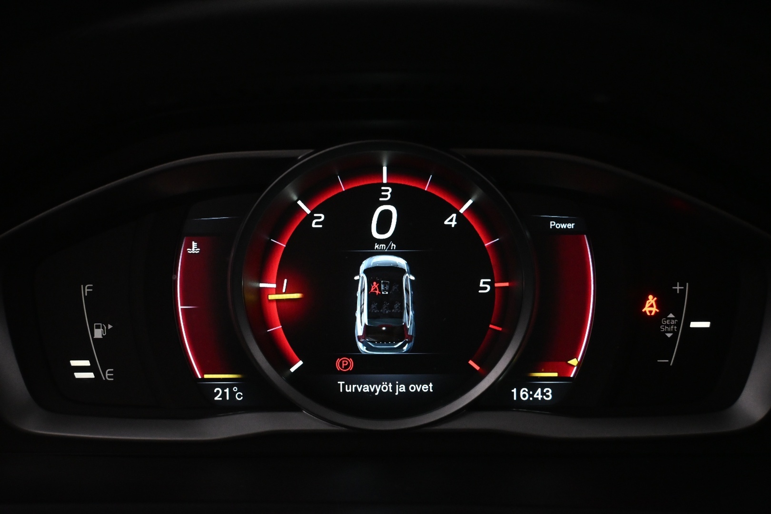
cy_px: 257
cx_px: 386
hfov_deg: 34.2
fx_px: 1253
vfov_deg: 23.2
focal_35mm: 58
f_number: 5.6
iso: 3200
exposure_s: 1/80
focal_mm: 39
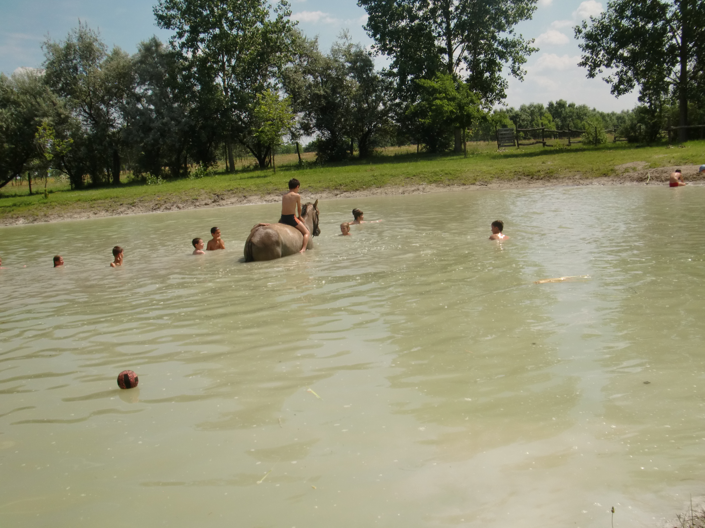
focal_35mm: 38
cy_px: 264
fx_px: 774
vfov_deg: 37.7
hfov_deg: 49.0
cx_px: 352
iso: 64
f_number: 8.9
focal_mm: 6.66
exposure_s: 1/250
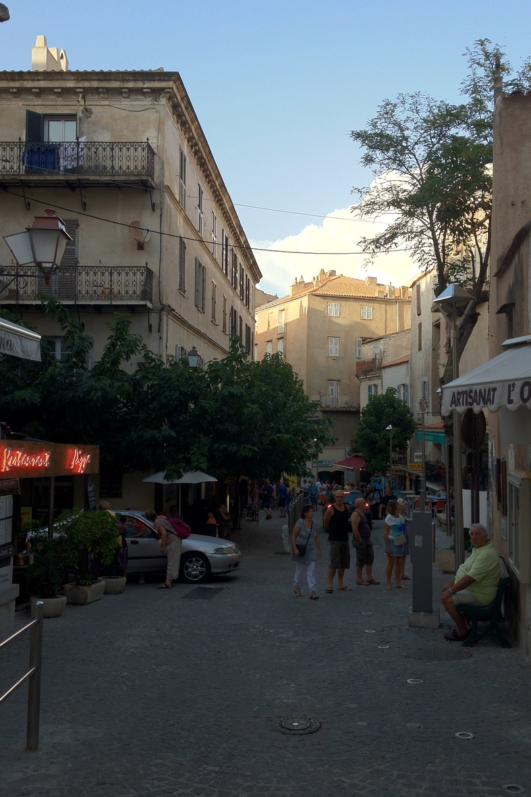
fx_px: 819
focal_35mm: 37
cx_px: 293
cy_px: 394
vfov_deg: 51.9
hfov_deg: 35.9
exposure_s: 1/363
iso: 64
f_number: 2.4
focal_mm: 4.28
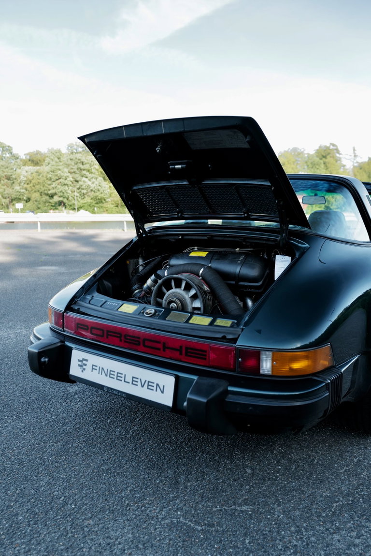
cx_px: 186
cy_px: 278
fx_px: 432
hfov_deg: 46.5
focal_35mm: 28
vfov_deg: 65.4
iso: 100
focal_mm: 28
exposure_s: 1/60
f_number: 3.2
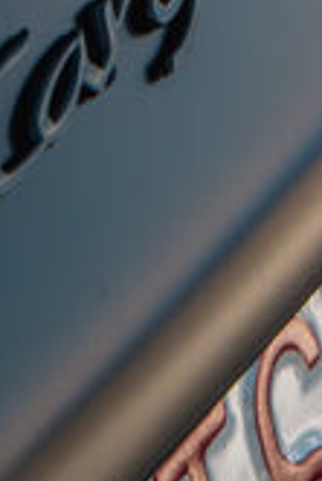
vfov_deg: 4.6
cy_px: -313
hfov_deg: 3.1
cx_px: 152
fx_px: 5931
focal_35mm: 443
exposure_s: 1/125
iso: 200
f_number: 5.6
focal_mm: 48
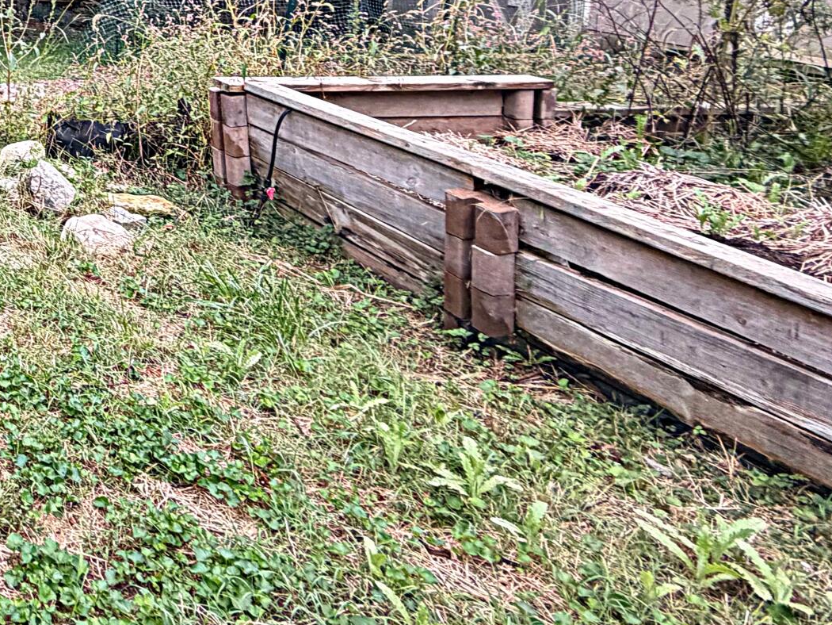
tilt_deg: -6.3
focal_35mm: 40
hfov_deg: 33.1
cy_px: -50
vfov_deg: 32.1
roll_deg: -0.3
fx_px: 962
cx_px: -275
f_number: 2.2
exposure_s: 1/121
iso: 125
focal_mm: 2.22
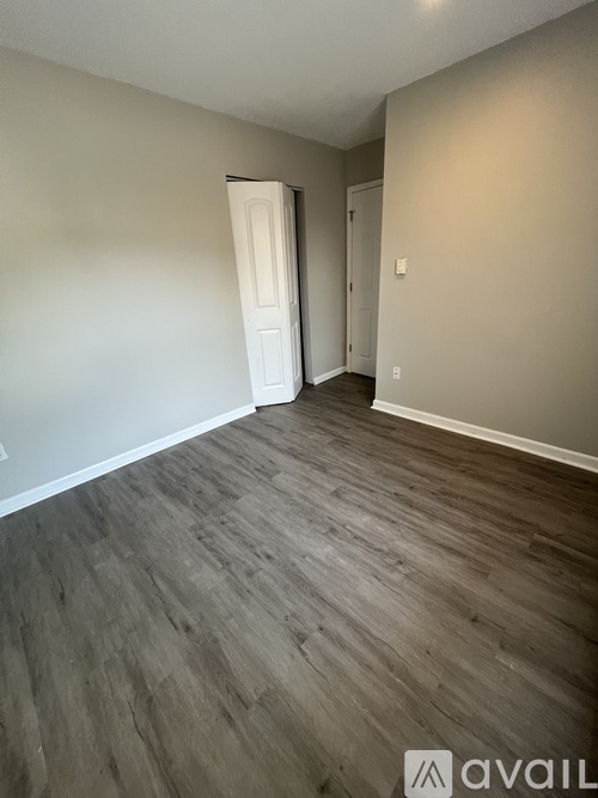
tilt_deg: -22.7
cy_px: 399
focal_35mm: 13
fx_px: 300
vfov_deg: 106.2
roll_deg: +4.2
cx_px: 299
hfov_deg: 89.9
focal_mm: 1.57
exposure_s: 1/120
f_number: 1.8
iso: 200
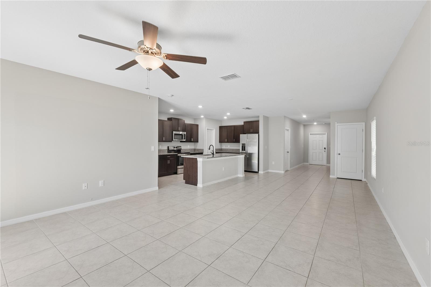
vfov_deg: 77.3
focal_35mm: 15
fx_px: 180
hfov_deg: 100.4
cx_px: 216
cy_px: 144
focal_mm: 10
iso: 100
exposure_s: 1/8
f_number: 8
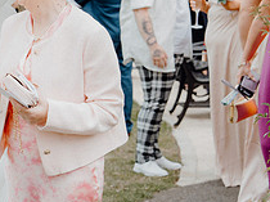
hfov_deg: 13.5
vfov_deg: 10.5
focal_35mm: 141
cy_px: 86
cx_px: -78
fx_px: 1099
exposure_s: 1/500
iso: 125
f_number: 3.5
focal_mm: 53
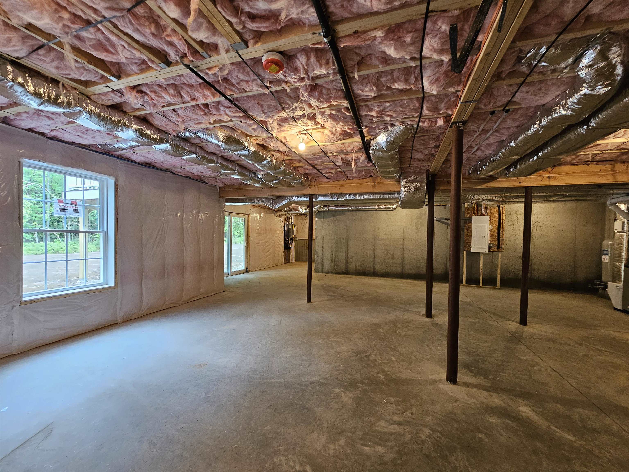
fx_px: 236
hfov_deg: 106.2
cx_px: 314
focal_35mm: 13
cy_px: 236
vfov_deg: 89.9
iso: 320
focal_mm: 2.2
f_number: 2.2
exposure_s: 1/60
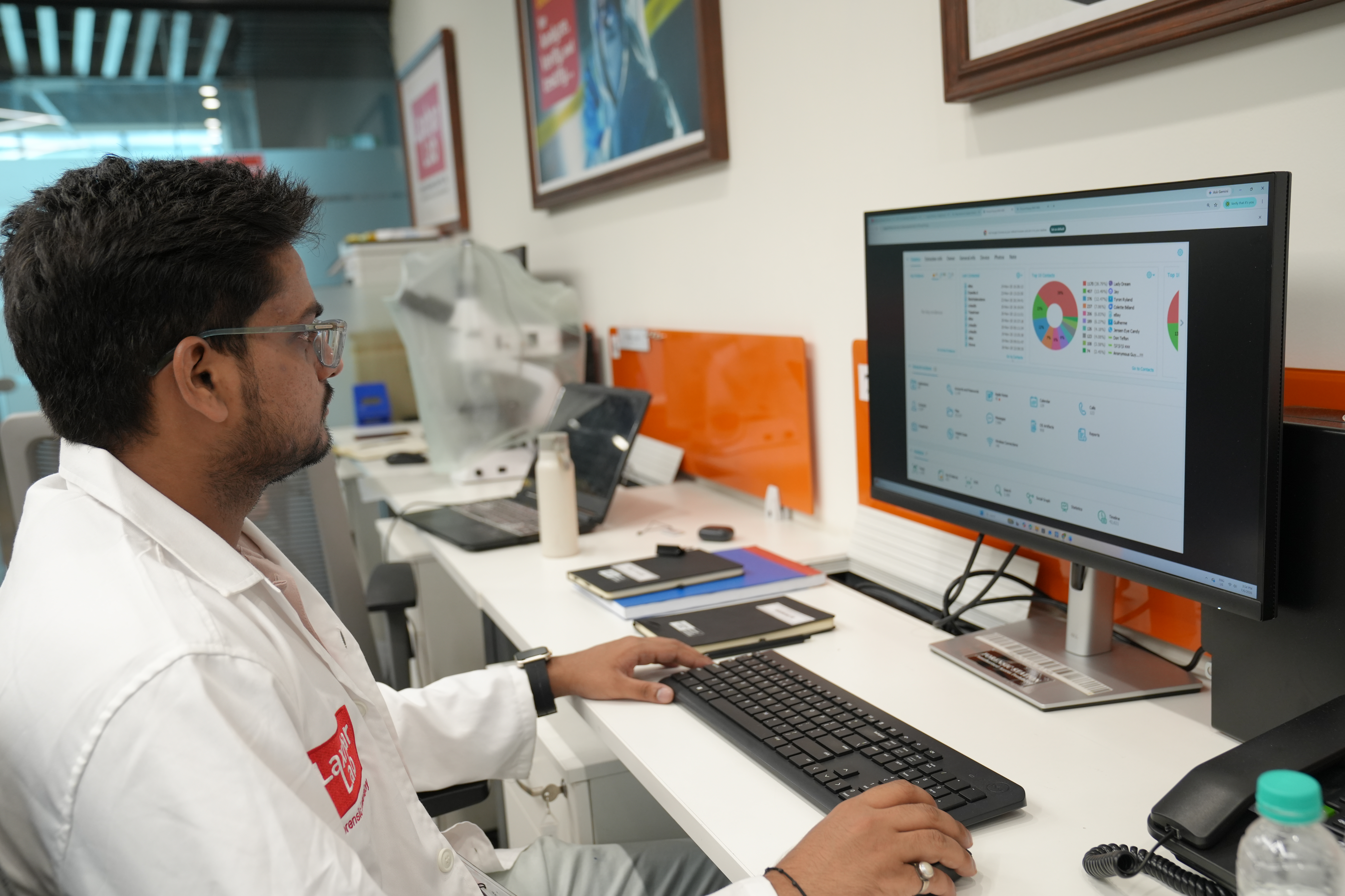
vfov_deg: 41.1
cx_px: 672
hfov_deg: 58.7
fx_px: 1195
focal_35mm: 32
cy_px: 448
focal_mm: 32
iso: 1000
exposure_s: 1/160
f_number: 4
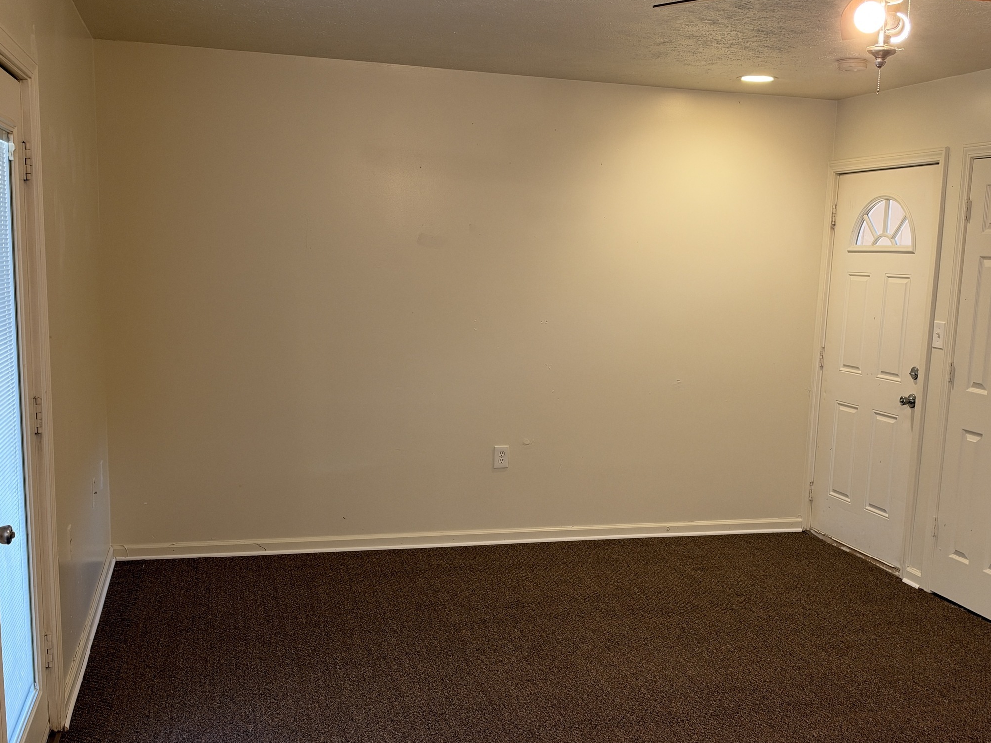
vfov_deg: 38.5
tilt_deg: -9.2
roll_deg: -1.6
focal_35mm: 37
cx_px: 547
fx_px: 1059
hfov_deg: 50.1
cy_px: 451
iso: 200
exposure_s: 1/60
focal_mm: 6.93
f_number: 1.8
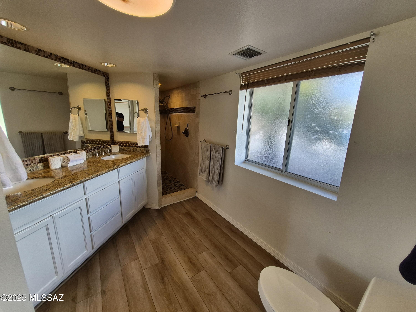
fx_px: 156
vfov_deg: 89.9
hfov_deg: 106.2
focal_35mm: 13
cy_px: 156
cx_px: 208
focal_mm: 1.74
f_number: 2.2
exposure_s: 1/120
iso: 80
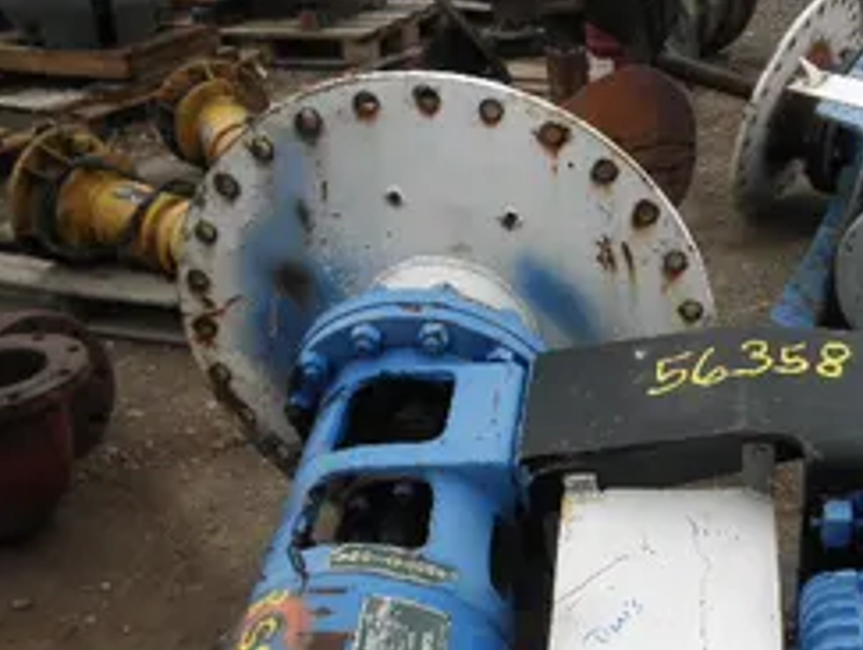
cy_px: 519
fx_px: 1149
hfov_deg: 39.4
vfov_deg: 30.8
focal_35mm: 46
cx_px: 700
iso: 64
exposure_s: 1/500
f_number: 3
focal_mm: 5
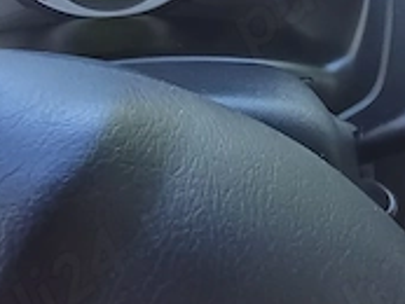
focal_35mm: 52
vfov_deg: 25.8
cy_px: -37
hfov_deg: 36.8
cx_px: 218
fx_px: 609
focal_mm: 1.65
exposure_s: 1/100
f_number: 2.2
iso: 208
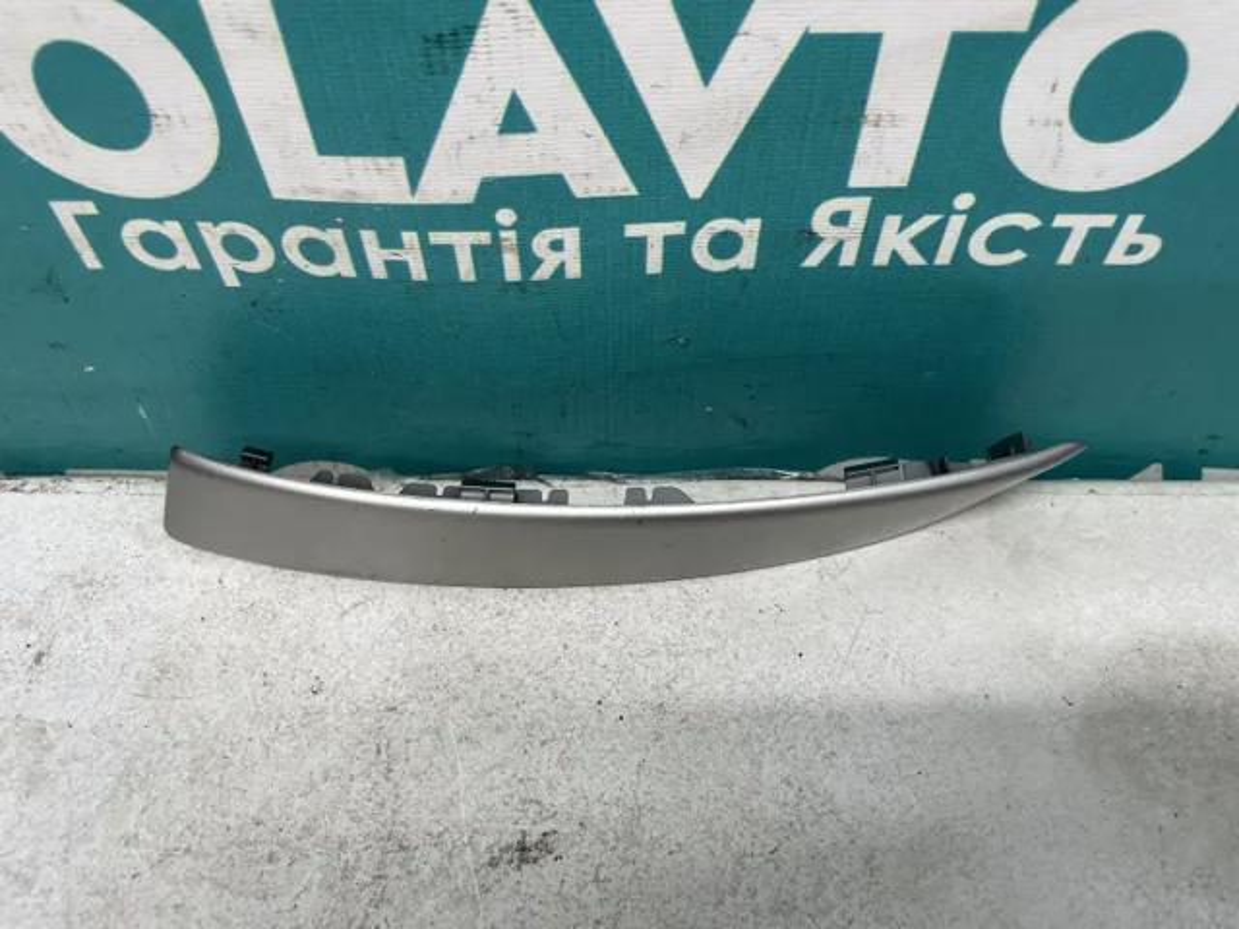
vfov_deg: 53.1
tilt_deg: -54.6
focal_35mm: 26
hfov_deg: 67.3
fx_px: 931
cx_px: 620
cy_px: 464
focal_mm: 4.2
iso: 100
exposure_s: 1/100
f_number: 1.6
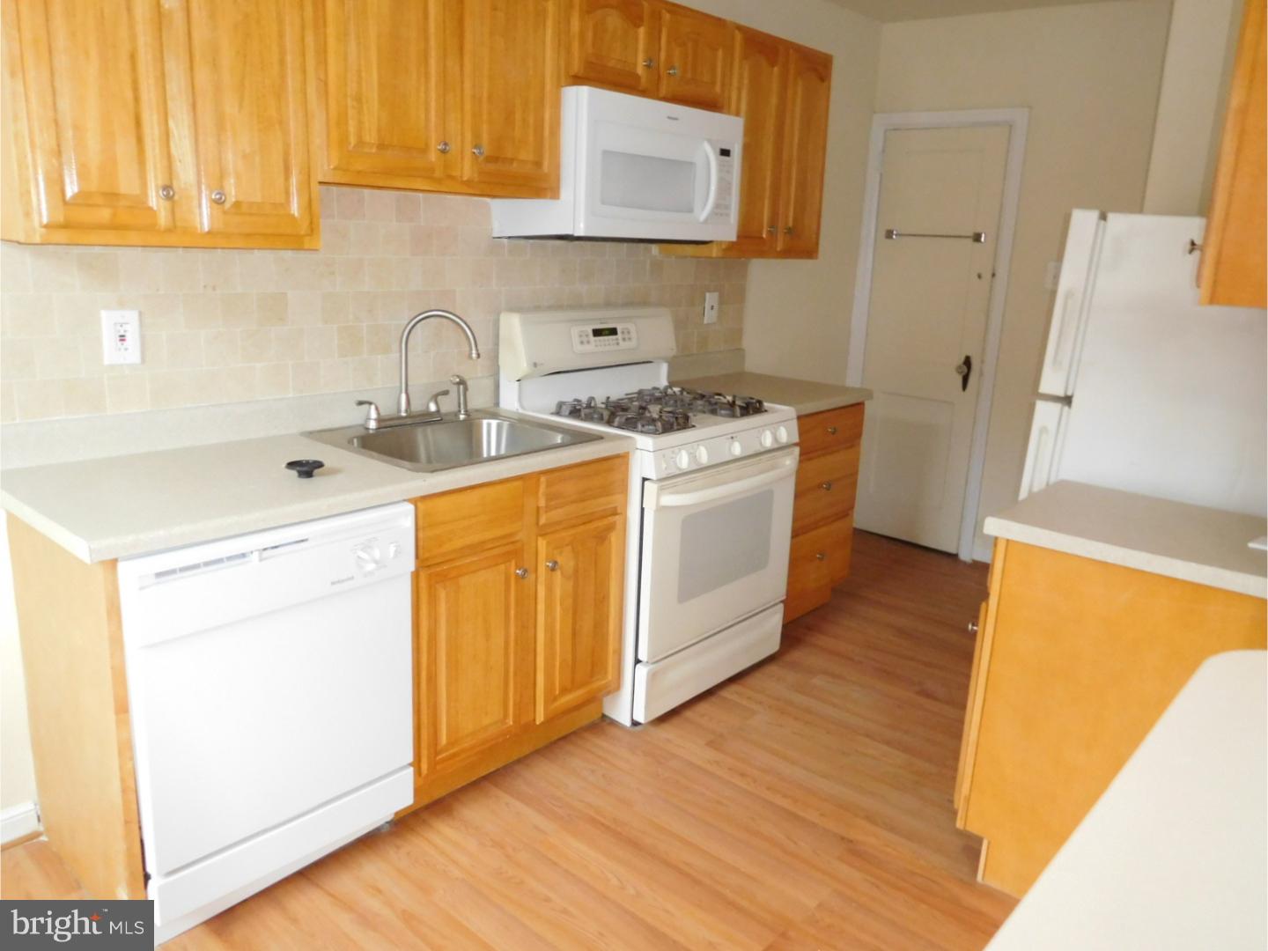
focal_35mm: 25
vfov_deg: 54.9
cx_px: 634
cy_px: 476
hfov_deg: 69.4
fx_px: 916
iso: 500
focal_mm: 4.5
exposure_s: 1/8
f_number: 3.4
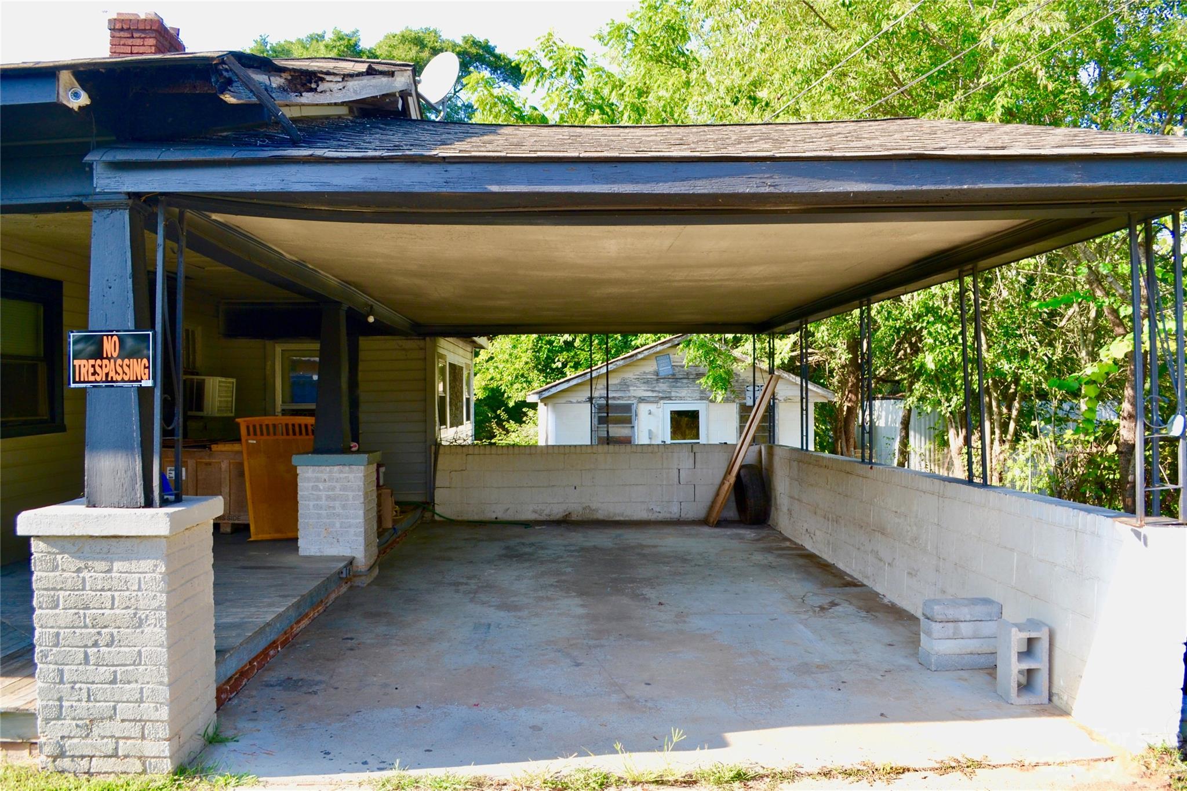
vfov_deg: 47.9
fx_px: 890
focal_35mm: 27
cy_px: 396
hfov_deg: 67.4
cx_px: 594
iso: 200
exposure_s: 1/125
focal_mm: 18
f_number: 5.6
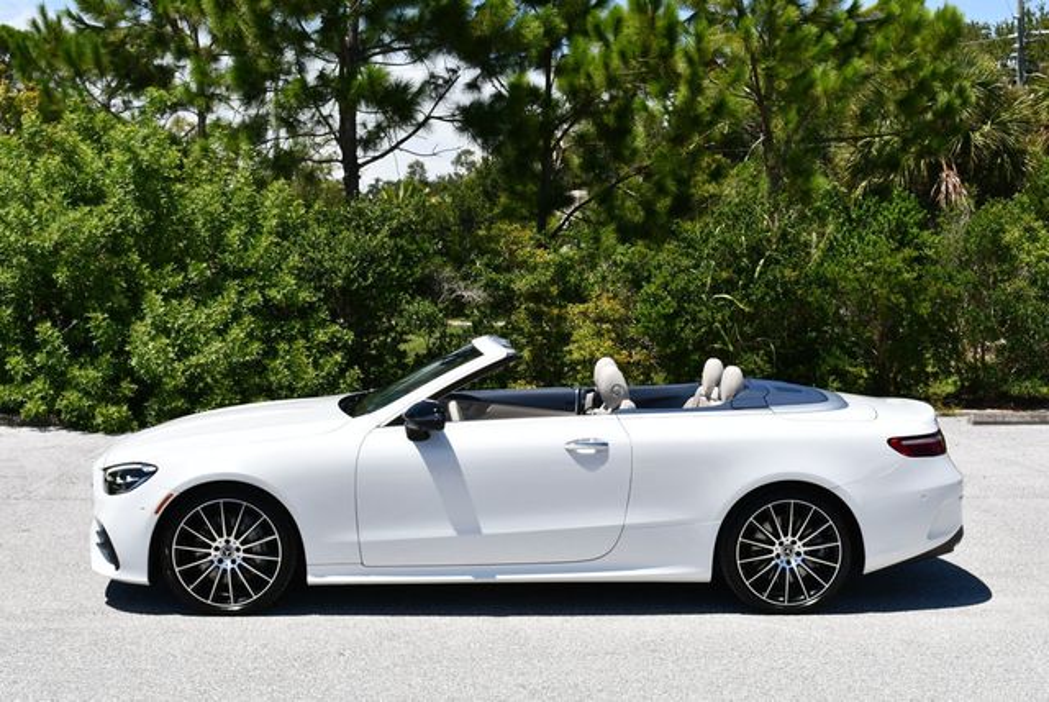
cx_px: 524
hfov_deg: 38.2
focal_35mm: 52
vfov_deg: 26.0
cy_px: 351
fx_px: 1517
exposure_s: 1/250
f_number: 8
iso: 100
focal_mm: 26
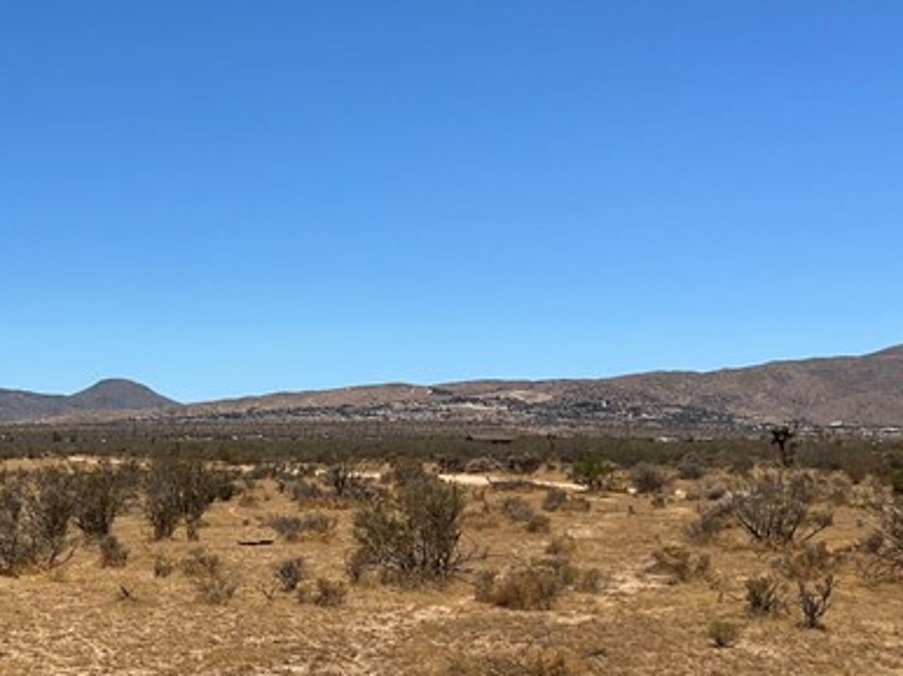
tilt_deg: +0.1
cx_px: -68
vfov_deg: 21.2
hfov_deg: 26.2
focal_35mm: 69
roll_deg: -0.1
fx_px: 1799
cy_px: 461
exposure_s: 1/6993
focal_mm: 5.7
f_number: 1.5
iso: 50
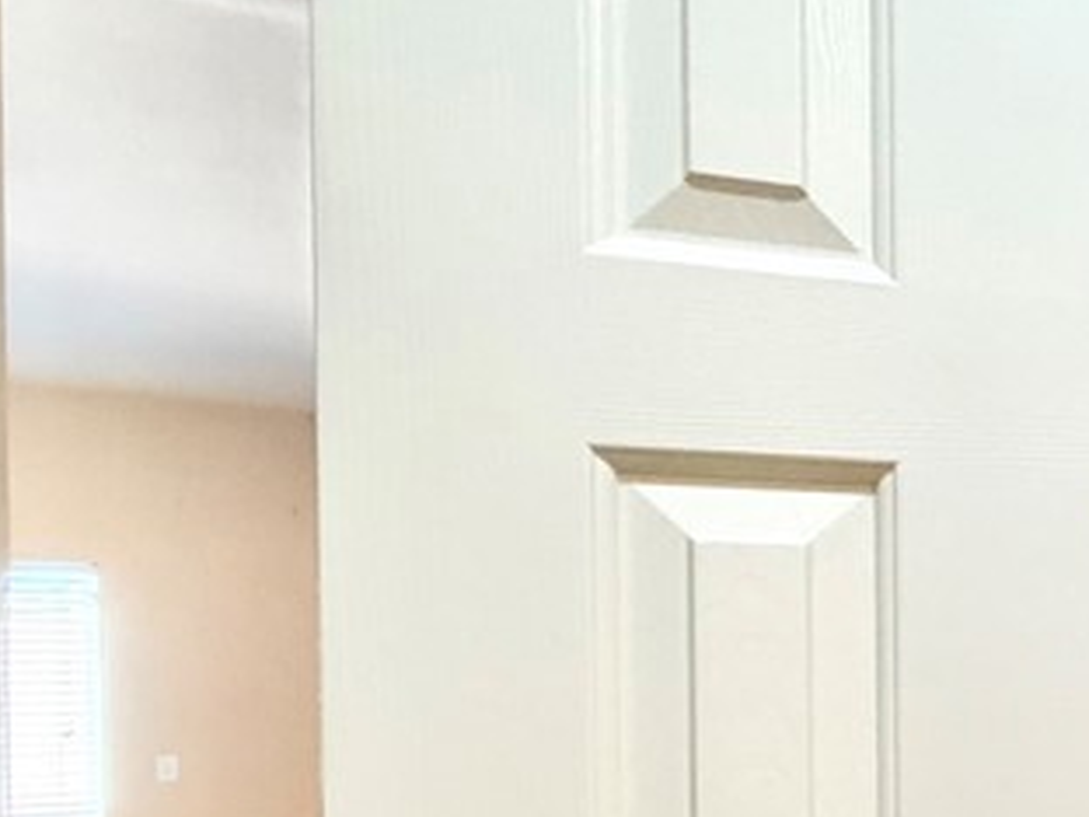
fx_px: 1447
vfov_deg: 30.5
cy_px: 688
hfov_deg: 28.8
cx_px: 1578
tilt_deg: -0.7
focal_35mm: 46
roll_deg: +0.9
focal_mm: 2.22
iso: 400
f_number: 2.2
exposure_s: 1/60
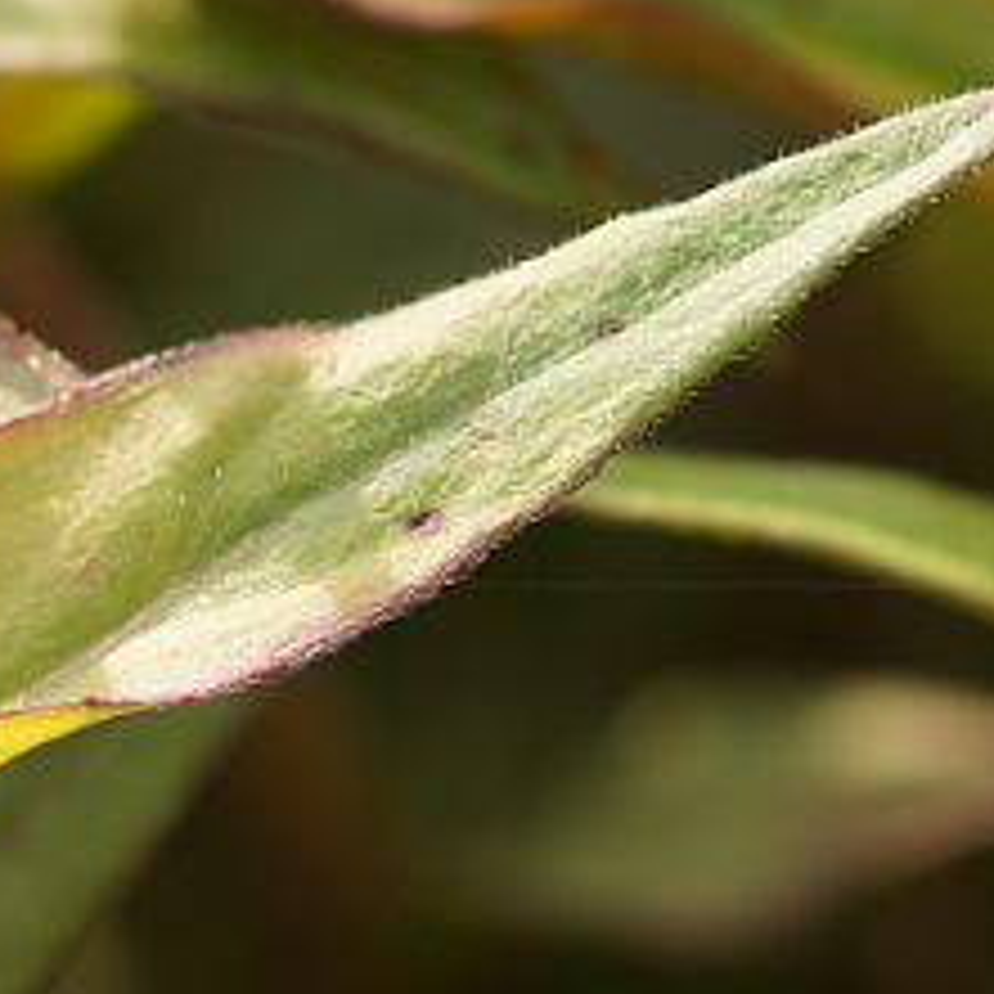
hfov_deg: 2.5
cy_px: 850
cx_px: -670
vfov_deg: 2.5
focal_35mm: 692
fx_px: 22481
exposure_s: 1/320
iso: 100
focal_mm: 100
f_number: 3.2
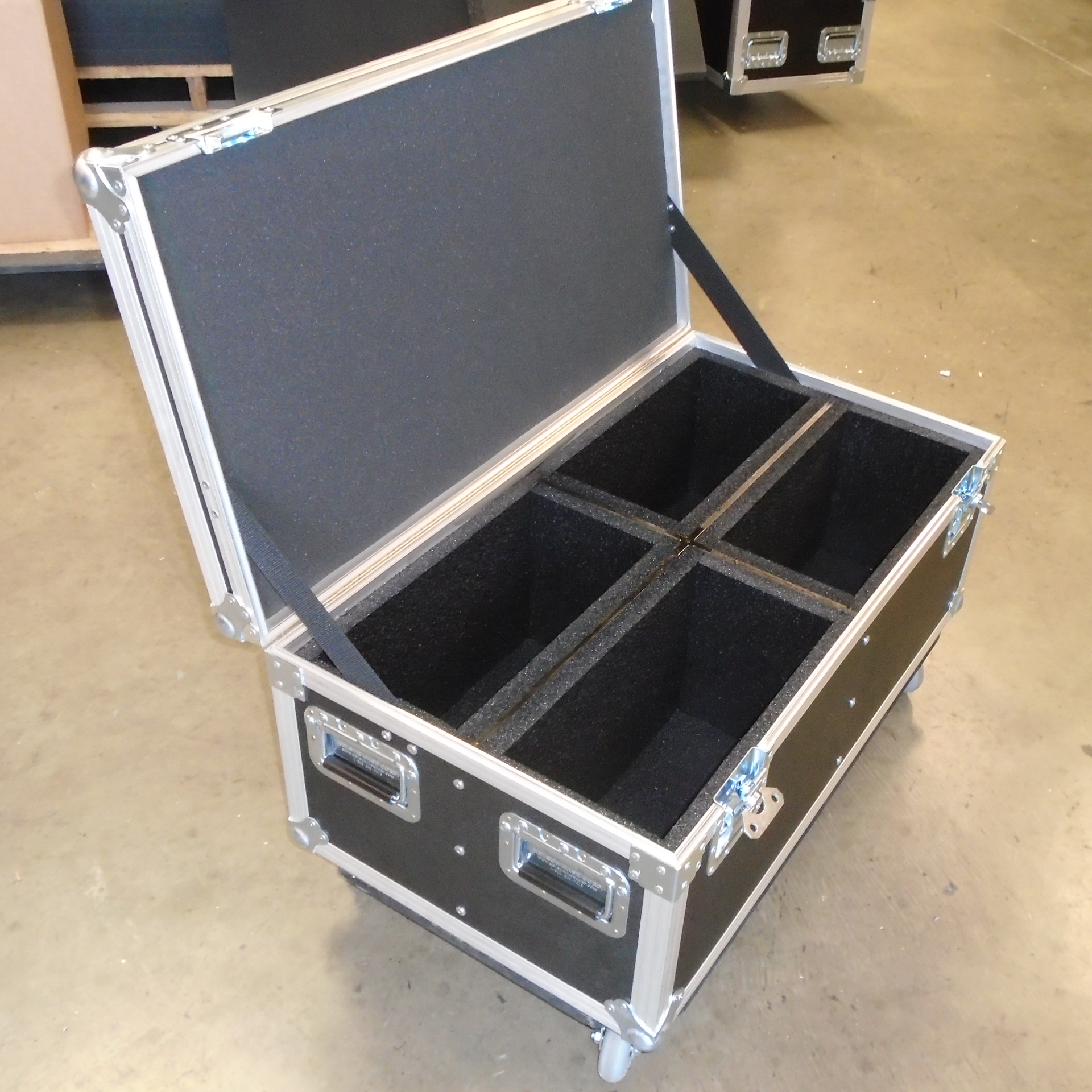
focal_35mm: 37
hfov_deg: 44.7
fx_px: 1321
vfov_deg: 44.9
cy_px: 550
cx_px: 663
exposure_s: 1/40
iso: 500
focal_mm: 5.5
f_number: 3.5
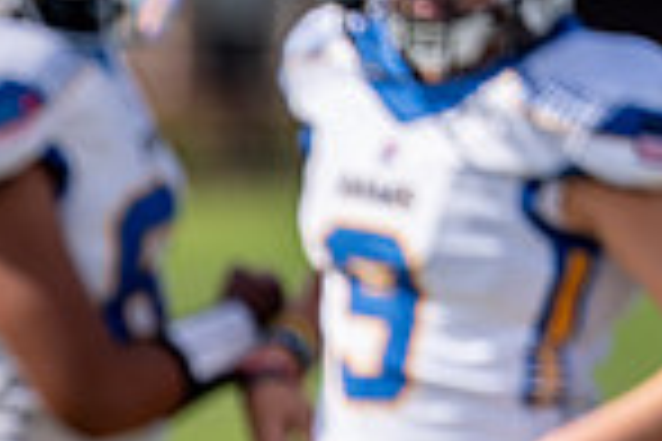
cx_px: -381
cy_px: 665
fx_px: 14949
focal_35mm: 813
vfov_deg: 1.7
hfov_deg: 2.5
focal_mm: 180
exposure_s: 1/2500
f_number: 2.8
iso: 160
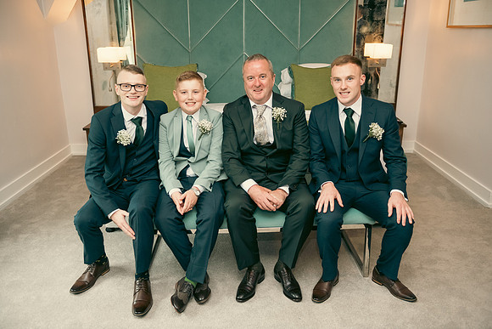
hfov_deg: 58.7
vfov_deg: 41.1
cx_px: 246
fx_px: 437
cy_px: 164
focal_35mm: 32
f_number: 3.5
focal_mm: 32
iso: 800
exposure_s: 1/160
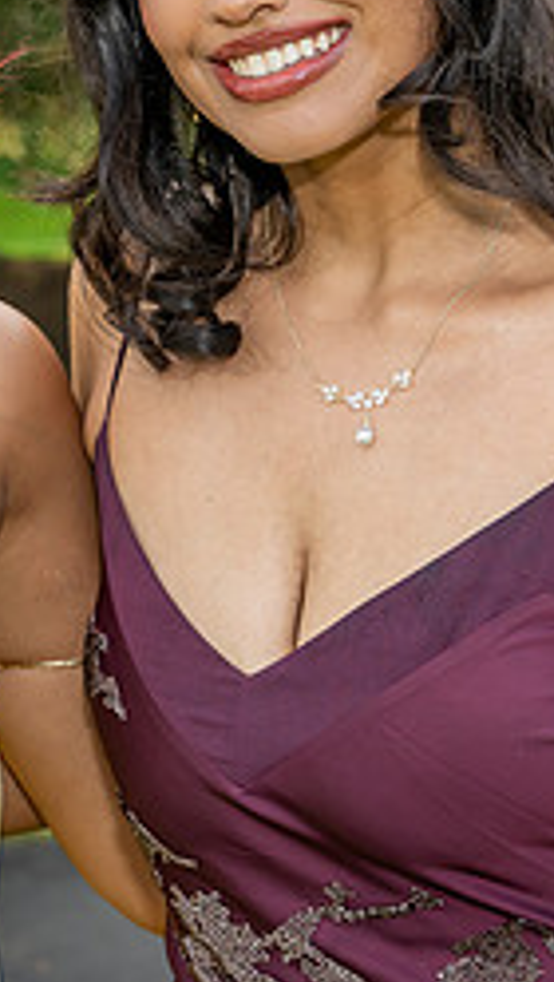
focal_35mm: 169
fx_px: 4402
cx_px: 171
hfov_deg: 7.2
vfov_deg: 12.7
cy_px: 272
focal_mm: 55
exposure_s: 1/250
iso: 500
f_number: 6.3
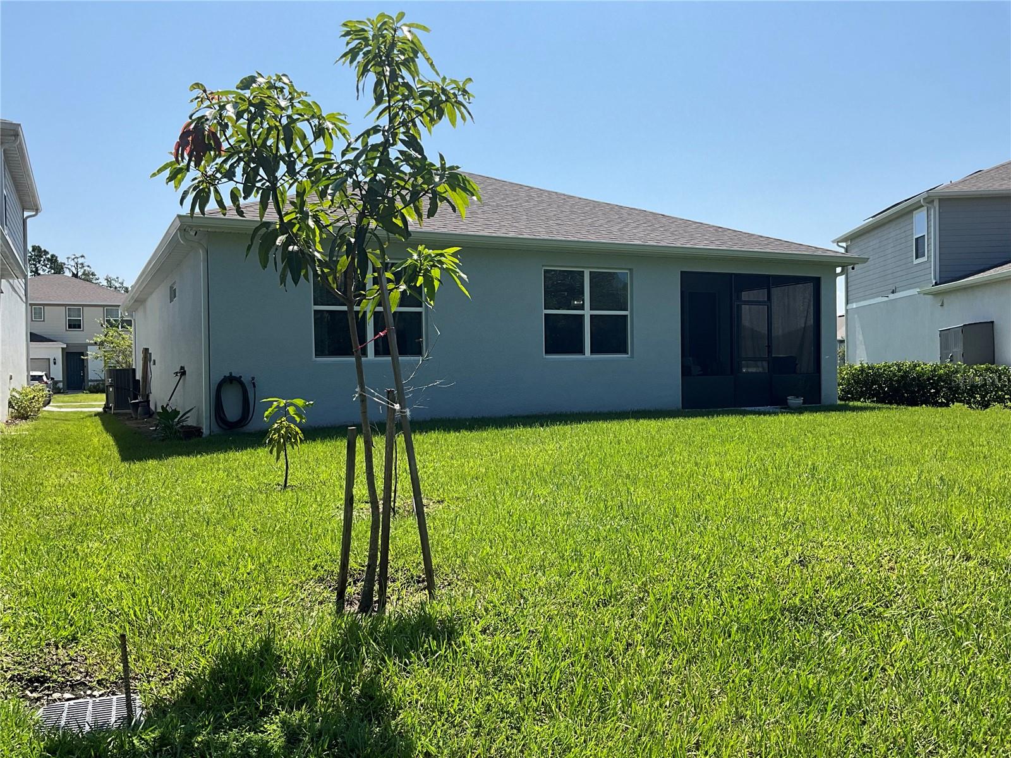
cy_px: 379
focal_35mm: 29
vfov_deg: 48.2
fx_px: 847
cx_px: 506
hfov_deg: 61.7
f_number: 1.8
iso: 25
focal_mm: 3
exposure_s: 1/1730
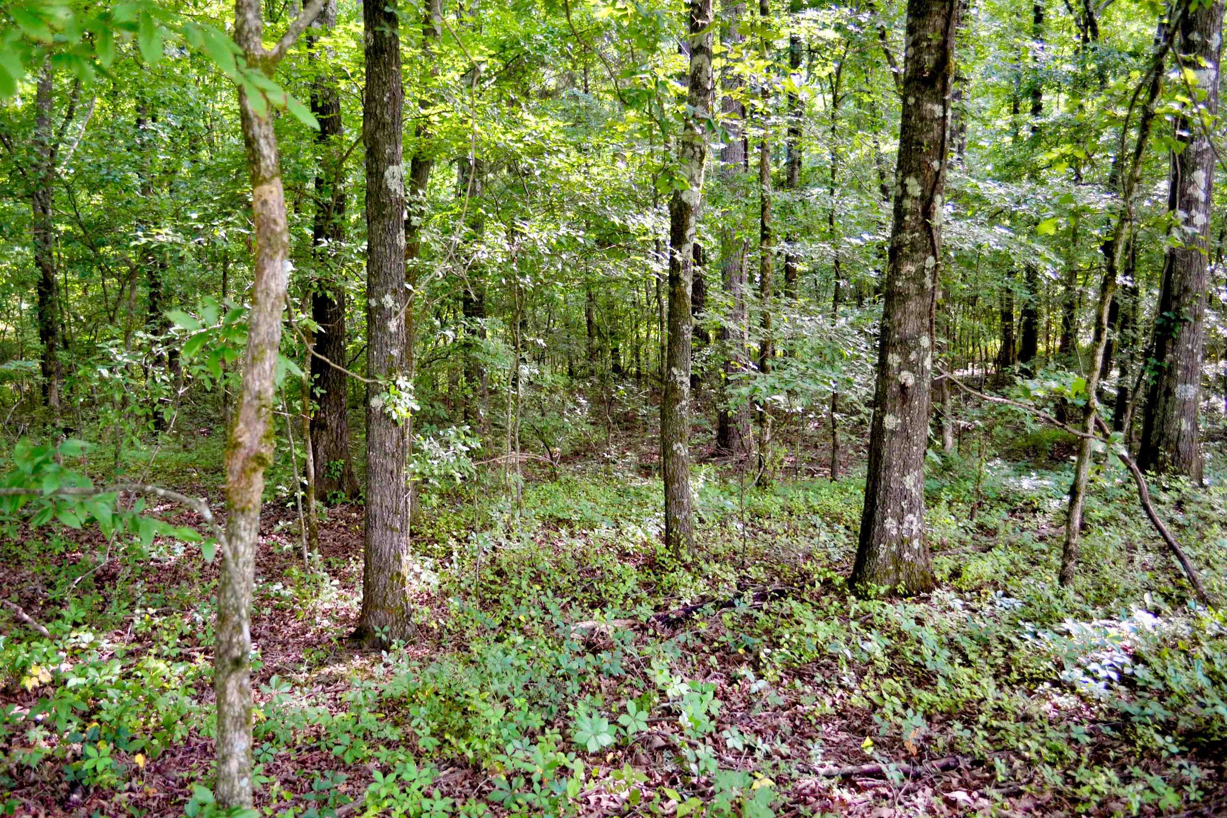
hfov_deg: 57.2
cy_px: 409
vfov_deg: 40.0
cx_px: 614
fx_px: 1125
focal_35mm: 33
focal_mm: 22
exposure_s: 1/50
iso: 400
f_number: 3.8
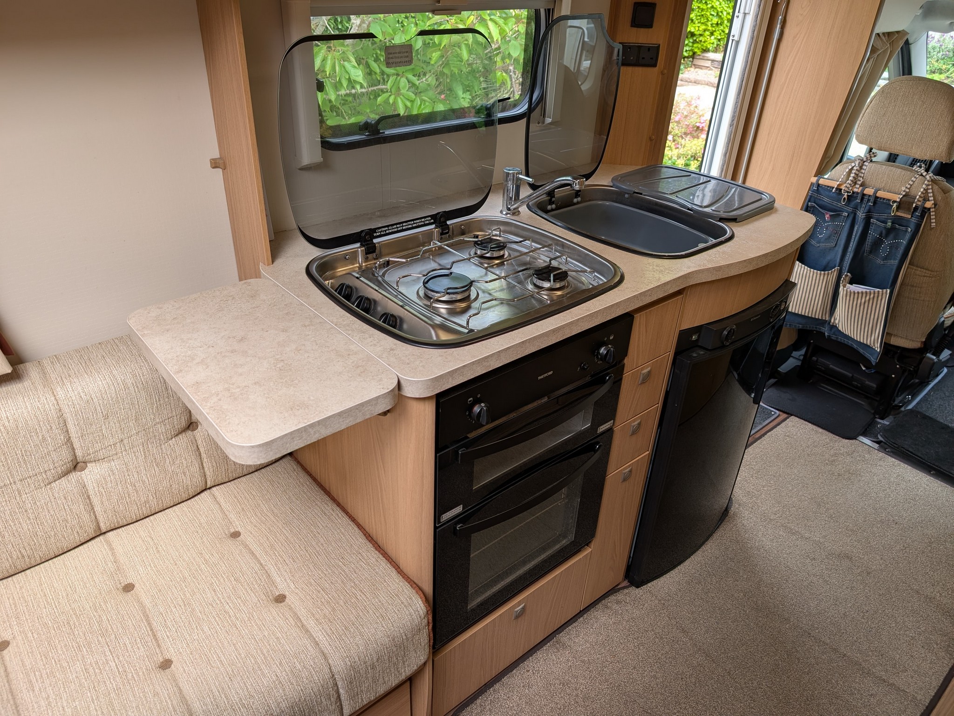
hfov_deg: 71.6
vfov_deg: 56.8
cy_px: 358
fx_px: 661
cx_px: 477
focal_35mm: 24
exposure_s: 1/79.9
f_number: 1.68
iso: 20
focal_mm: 6.9
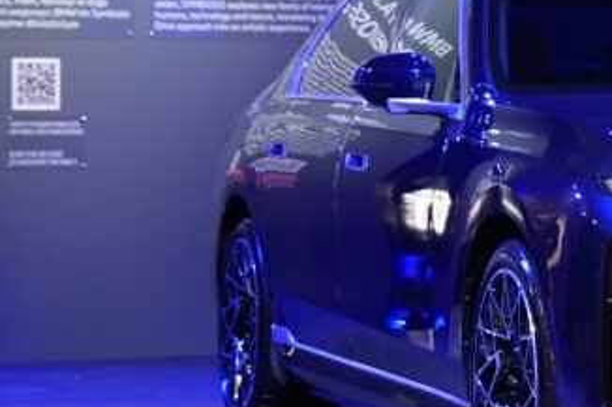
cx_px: 783
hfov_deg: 9.3
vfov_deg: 6.3
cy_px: 79
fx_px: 3721
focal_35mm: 219
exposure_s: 1/125
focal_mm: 41
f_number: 2.8
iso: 2000
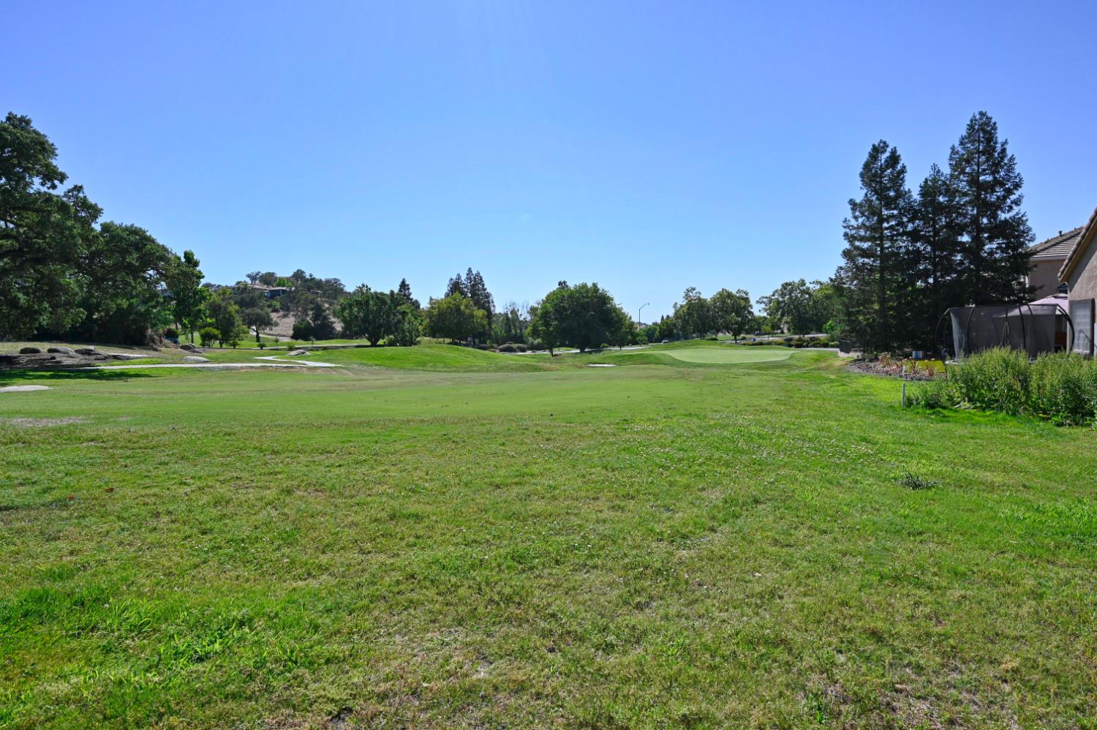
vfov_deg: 60.6
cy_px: 365
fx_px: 624
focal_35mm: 20
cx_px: 548
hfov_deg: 82.6
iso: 100
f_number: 8
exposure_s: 1/400
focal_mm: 20.5
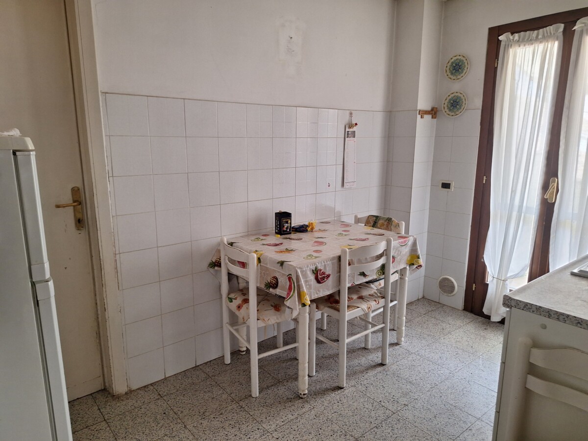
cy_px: 220
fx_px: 391
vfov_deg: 58.9
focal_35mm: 23
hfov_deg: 73.9
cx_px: 294
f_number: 1.8
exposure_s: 1/50
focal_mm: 5.54
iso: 125
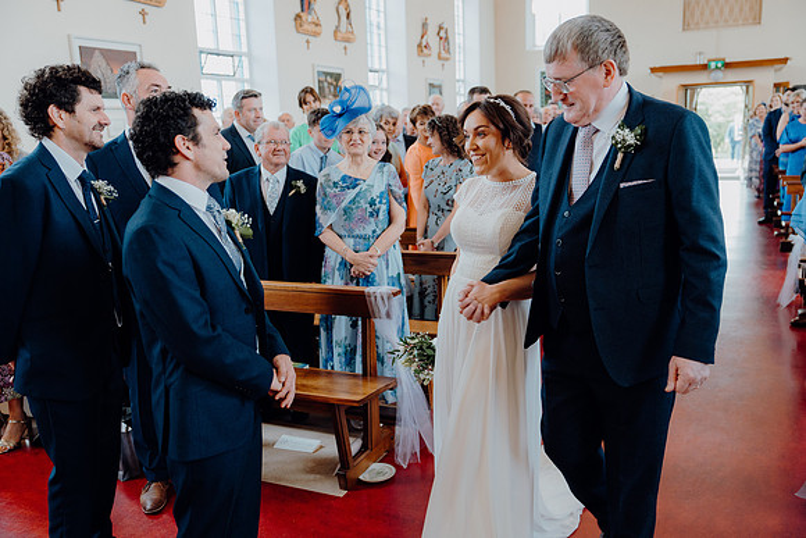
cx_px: 403
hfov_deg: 58.7
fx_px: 717
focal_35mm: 32
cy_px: 269
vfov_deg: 41.1
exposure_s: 1/200
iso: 1000
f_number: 2.8
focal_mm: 32
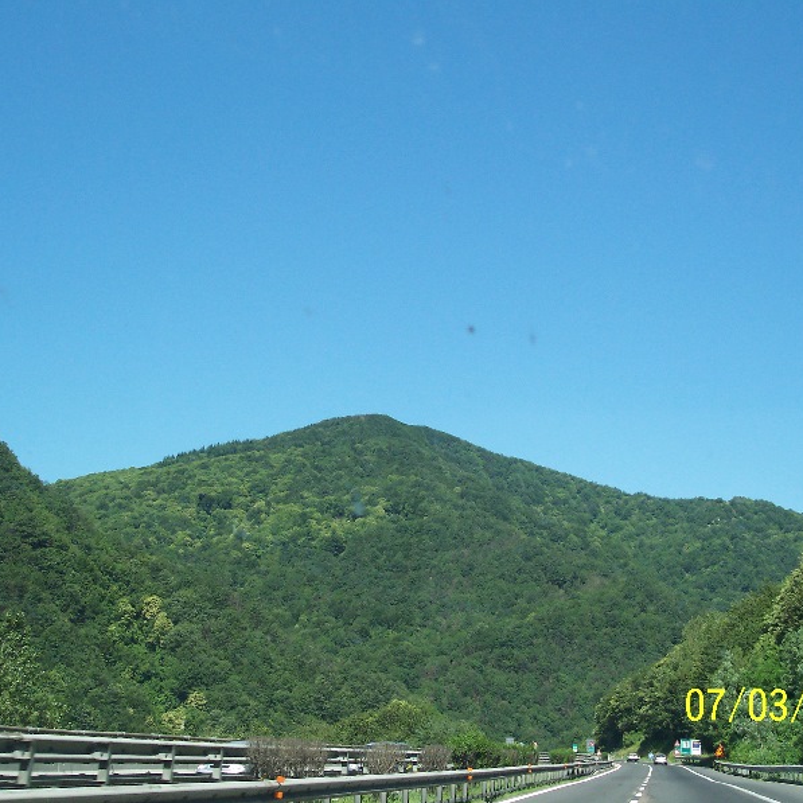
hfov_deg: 37.6
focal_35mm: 45
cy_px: 402
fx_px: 1181
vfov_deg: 37.6
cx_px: 409
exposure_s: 1/350
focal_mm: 8
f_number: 4.8
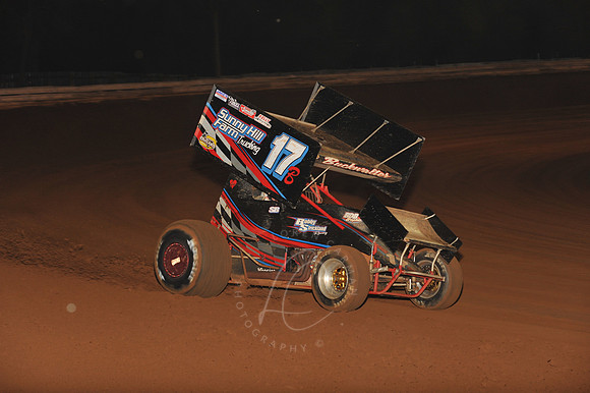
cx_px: 295
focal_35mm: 112
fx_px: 1834
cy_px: 196
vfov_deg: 12.2
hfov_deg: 18.3
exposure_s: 1/320
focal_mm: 112
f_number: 6.3
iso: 800
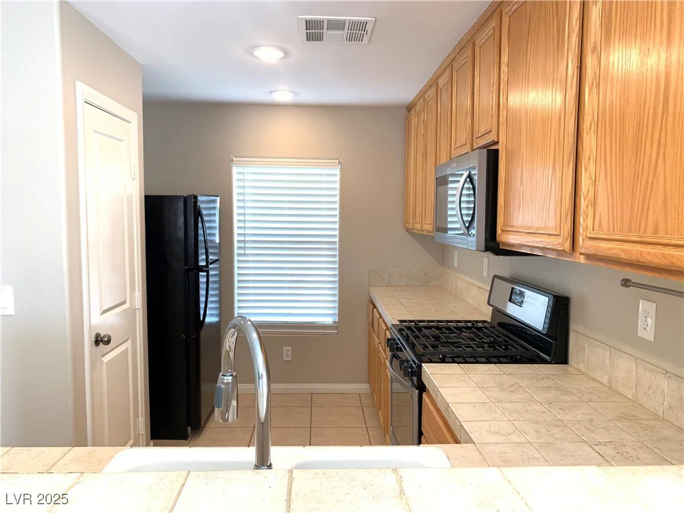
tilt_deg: -4.5
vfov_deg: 53.1
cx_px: 342
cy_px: 256
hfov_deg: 67.3
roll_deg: -0.4
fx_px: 514
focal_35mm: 26
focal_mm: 4.25
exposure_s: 1/60
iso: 125
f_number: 1.8
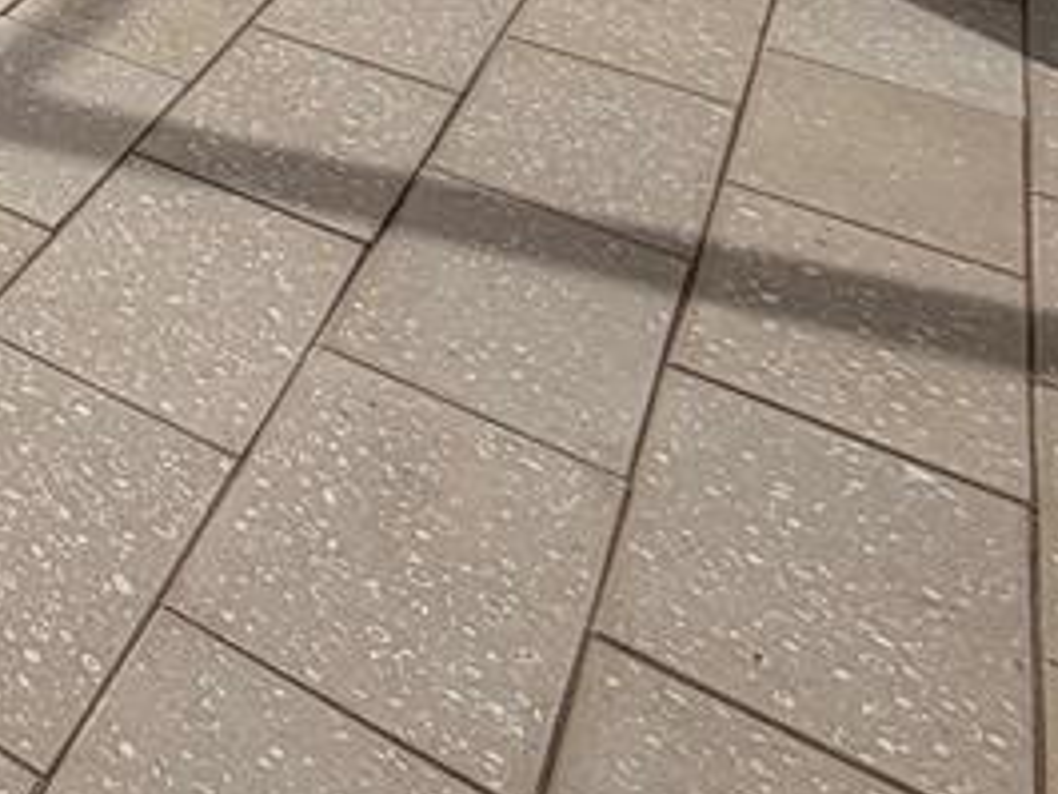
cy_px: -650
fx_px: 1651
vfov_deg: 19.7
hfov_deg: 21.3
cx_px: -898
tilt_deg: -6.9
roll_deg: -1.4
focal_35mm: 54
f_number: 2.2
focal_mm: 2.22
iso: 20
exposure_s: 1/1572
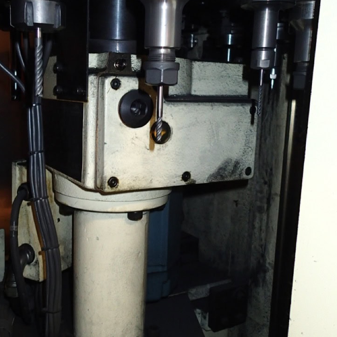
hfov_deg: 42.3
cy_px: 154
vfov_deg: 42.8
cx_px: 116
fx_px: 430
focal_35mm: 39
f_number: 2
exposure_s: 1/30
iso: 200
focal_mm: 4.5
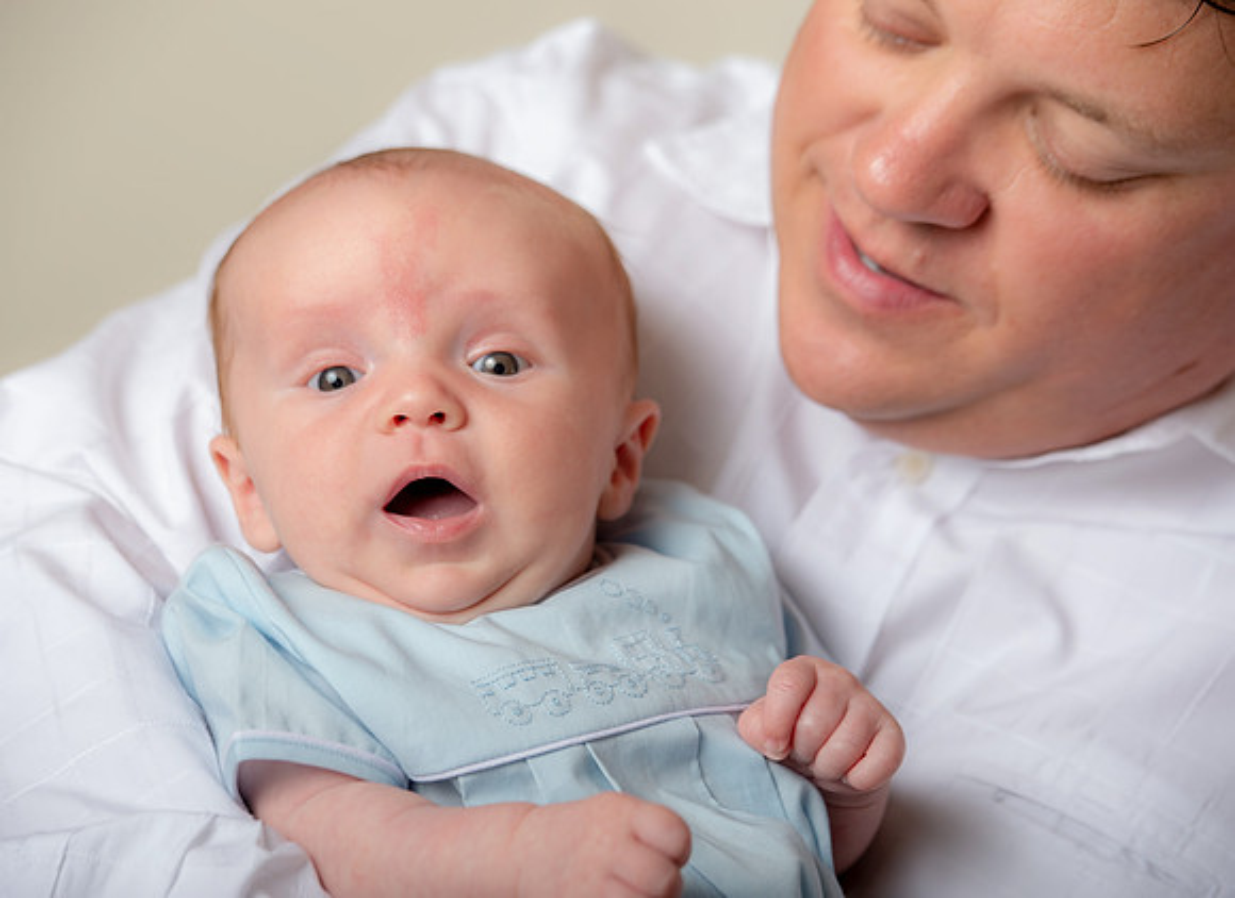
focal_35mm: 170
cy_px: 449
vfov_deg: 8.6
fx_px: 5998
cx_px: 560
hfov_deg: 11.8
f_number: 5.6
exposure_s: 1/200
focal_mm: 160
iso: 250
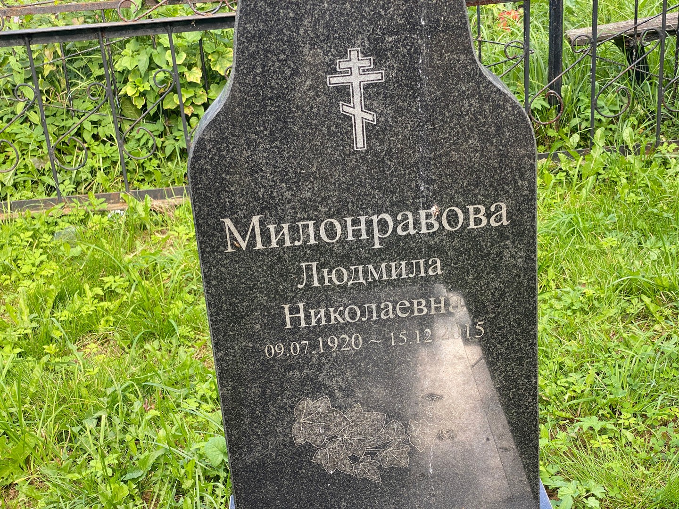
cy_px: 254
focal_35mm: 52
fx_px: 1020
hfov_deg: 36.8
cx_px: 340
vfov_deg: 28.0
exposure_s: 1/122
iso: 32
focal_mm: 6
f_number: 2
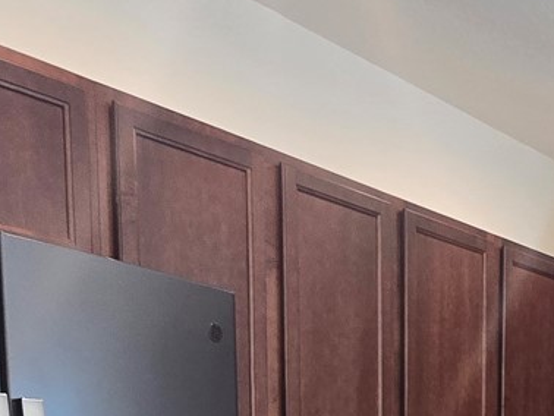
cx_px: 516
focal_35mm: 55
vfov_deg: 22.5
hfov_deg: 32.8
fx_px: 881
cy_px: 598
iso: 200
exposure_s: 1/60
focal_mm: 2.2
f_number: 2.2
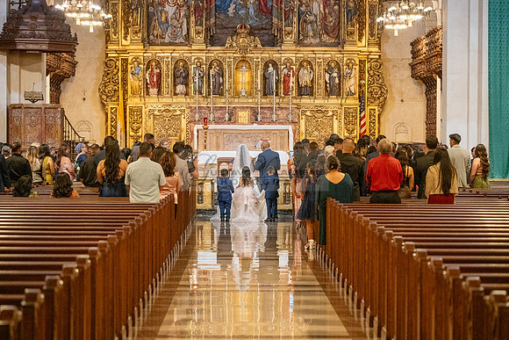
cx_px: 254
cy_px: 170
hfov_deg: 17.1
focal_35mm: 120
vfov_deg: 11.4
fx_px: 1697
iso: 3200
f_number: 4
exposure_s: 1/250
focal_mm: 120
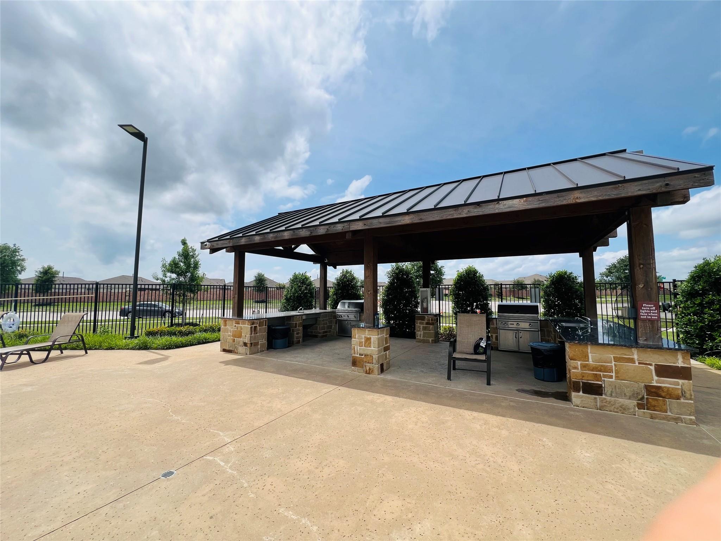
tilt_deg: +3.9
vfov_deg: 89.9
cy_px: 270
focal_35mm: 13
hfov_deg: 106.2
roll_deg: -0.4
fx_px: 271
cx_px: 360
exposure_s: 1/1085
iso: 32
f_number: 1.8
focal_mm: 1.57
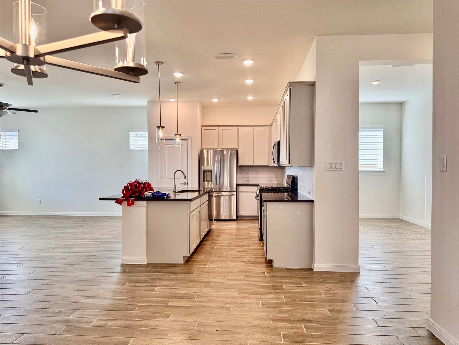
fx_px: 318
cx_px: 230
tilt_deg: -2.1
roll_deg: -0.2
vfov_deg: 56.8
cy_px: 172
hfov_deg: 71.6
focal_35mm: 24
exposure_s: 1/120
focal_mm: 6.76
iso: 125
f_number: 1.78
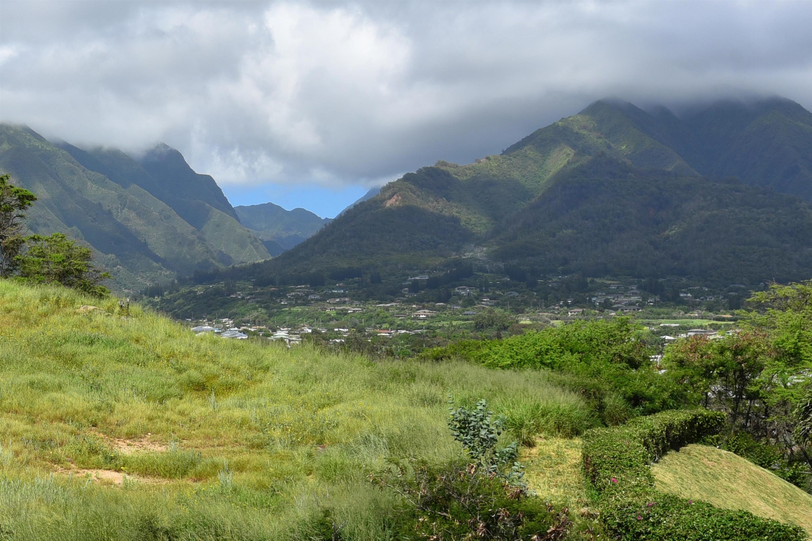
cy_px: 270
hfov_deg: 73.7
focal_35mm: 24
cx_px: 406
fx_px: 541
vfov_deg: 53.1
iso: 100
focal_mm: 24
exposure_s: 1/200
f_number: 11
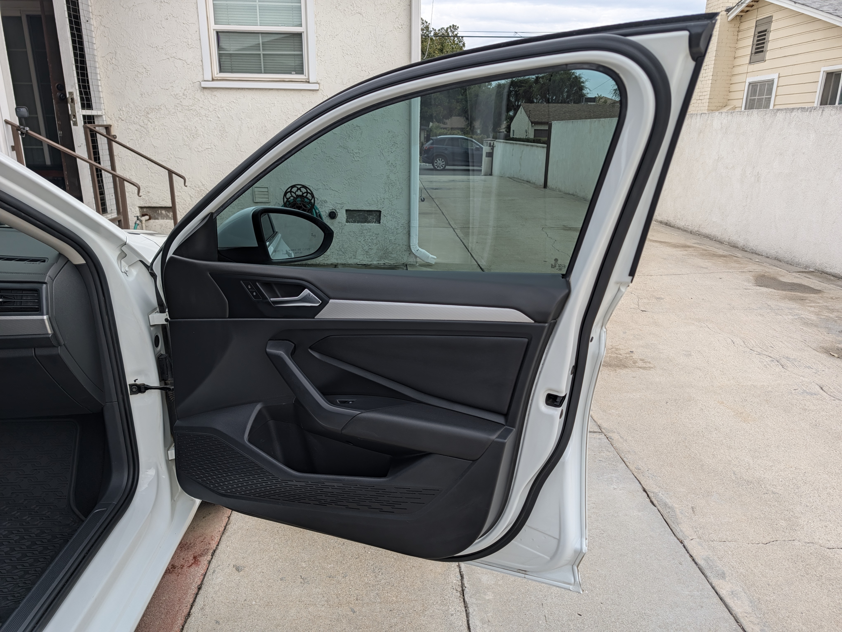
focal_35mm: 24
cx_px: 421
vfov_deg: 56.9
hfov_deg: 71.6
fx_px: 584
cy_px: 316
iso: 22
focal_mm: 6.9
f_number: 1.68
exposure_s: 1/508
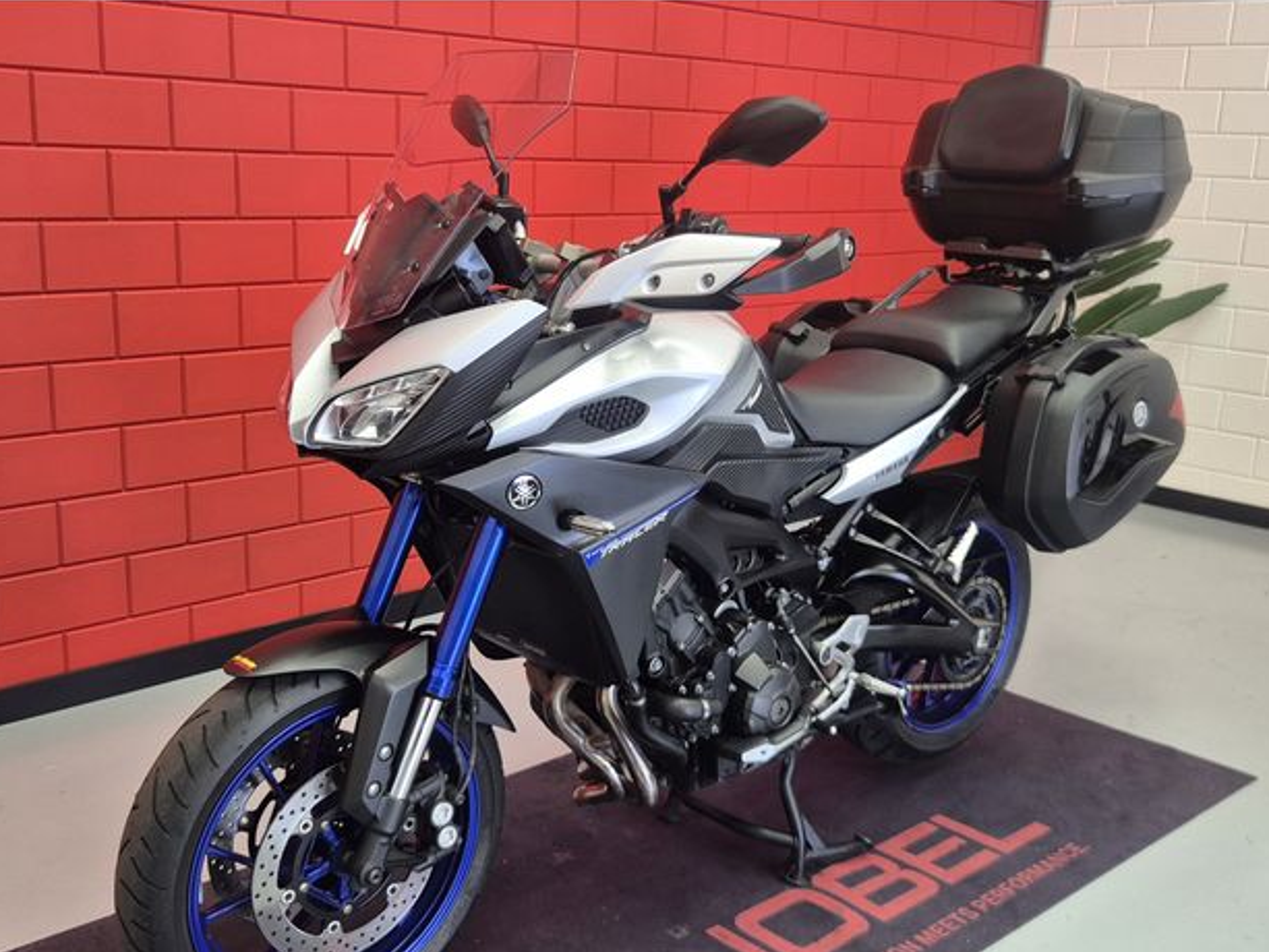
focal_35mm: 24
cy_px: 493
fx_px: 880
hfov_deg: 71.6
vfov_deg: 56.8
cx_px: 652
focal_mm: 5.4
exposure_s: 1/100
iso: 160
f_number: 1.8
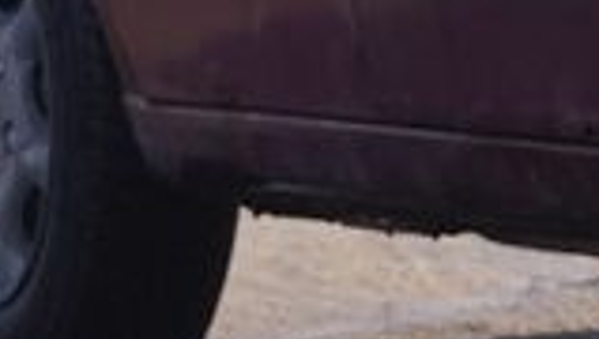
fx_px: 5265
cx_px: 1526
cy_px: -452
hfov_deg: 6.2
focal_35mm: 331
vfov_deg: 3.6
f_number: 4.5
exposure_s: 1/2000
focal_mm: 28
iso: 500
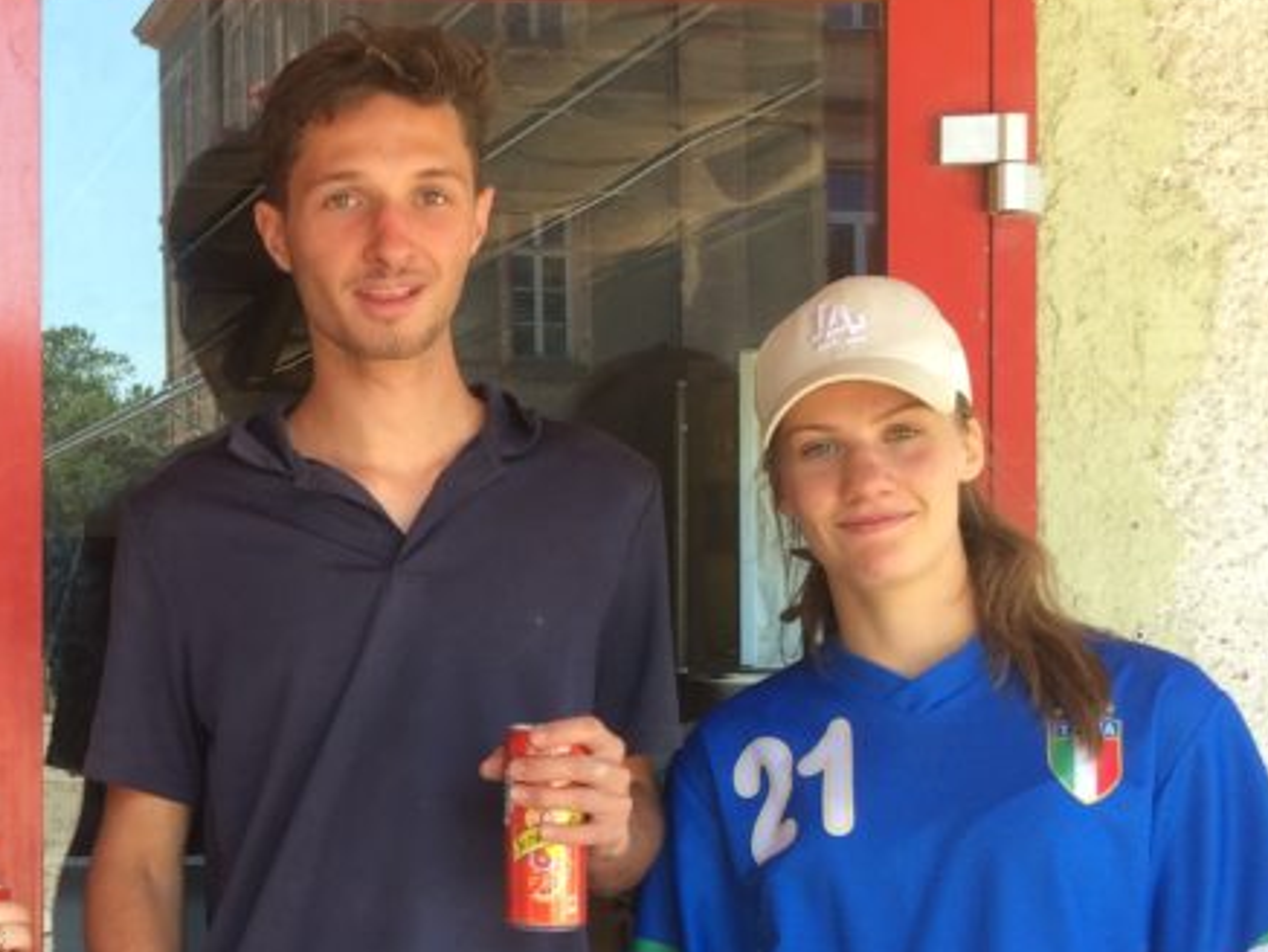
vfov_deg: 21.5
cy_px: 699
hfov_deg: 26.8
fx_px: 2492
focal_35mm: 68
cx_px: -32
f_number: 2.2
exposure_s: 1/100
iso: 32
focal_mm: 4.15
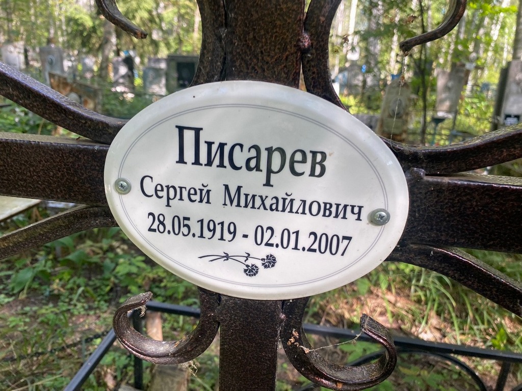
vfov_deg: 53.1
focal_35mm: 26
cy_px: 196
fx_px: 392
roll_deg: -6.9
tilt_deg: -22.5
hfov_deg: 67.3
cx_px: 261
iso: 50
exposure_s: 1/121
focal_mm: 4.25
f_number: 1.8
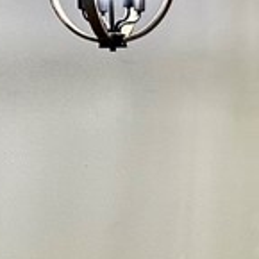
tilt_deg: -7.9
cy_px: 307
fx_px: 1270
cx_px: 230
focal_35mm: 150
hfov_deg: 11.6
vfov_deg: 11.4
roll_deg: +0.5
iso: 250
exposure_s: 1/60
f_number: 1.78
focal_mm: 6.86
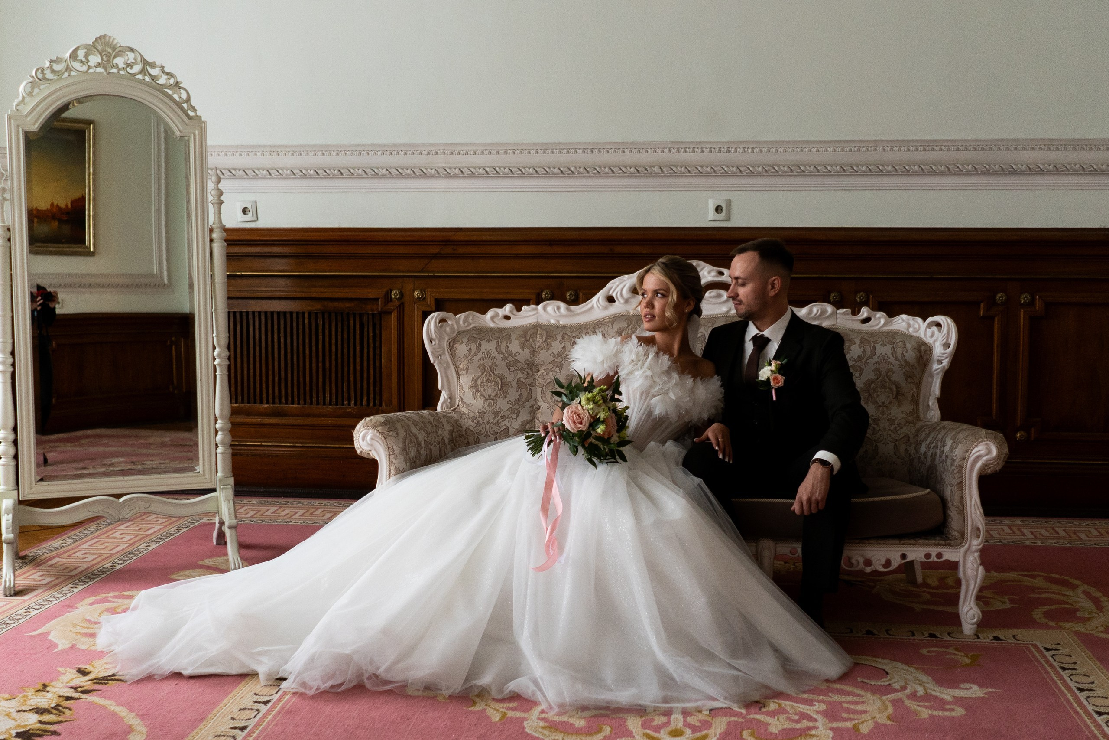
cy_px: 370
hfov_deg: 46.4
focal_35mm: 42
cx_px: 554
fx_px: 1294
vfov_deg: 31.9
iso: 1250
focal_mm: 28
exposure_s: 1/640
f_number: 2
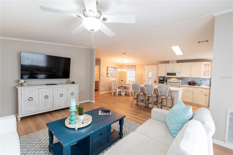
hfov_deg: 100.4
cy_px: 78
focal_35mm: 15
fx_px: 97
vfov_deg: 77.3
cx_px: 116
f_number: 3.2
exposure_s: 1/40
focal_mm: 15
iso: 100
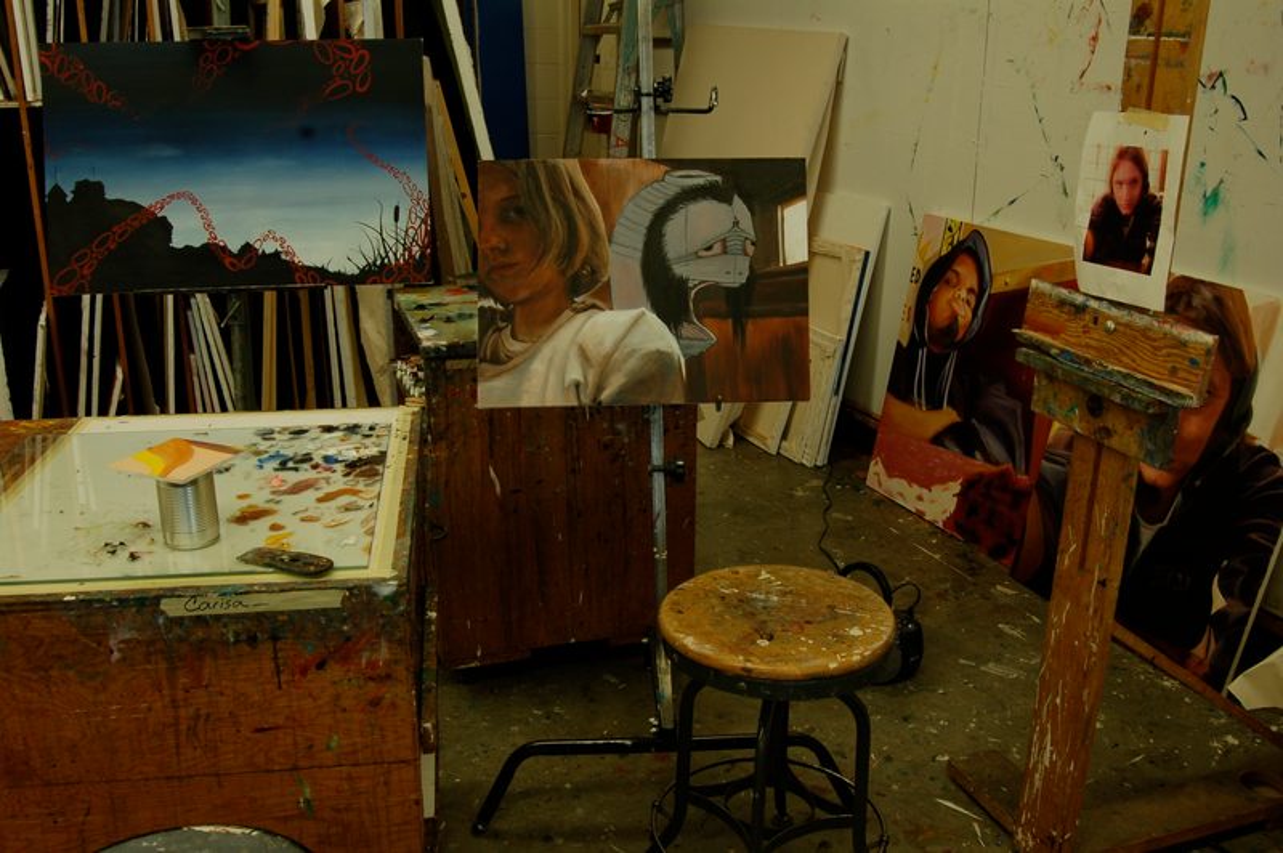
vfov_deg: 38.3
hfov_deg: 55.1
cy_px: 426
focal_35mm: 34
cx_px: 642
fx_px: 1229
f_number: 10
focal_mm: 23
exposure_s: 1/15
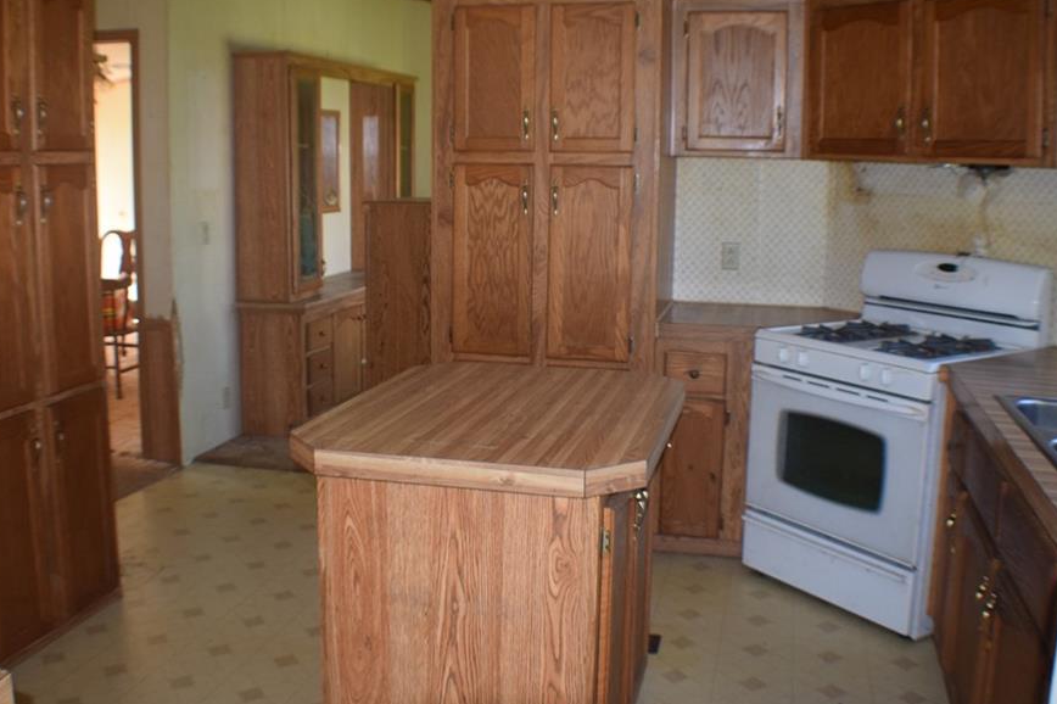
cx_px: 488
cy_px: 309
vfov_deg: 29.2
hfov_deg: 42.7
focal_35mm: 46
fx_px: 1350
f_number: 4.5
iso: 800
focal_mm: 26
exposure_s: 1/80
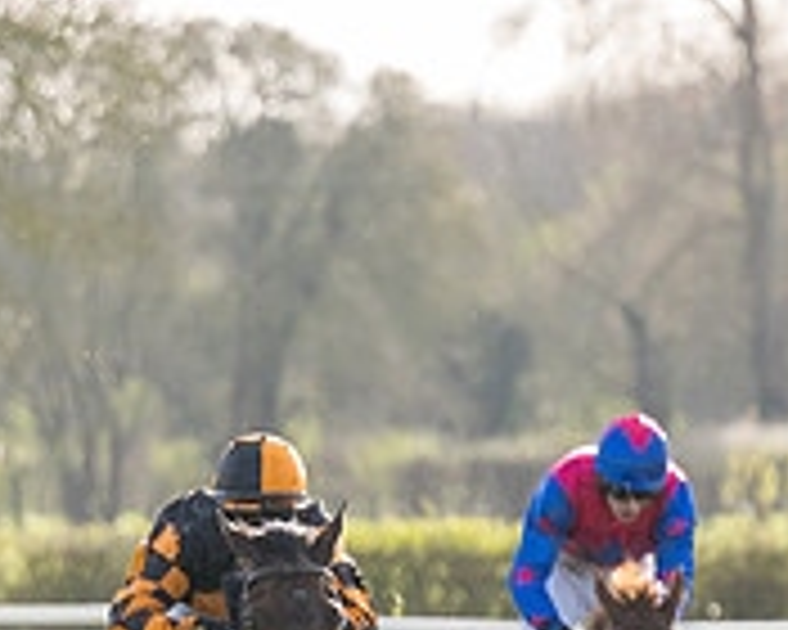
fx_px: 23718
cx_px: 1418
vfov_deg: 1.5
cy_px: 811
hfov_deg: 1.9
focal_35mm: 1017
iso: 400
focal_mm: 150
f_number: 4
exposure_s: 1/1600
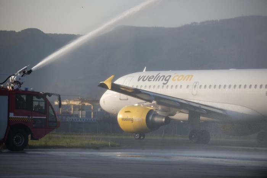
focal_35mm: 190
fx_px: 1409
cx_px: 134
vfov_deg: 7.2
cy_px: 89
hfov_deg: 10.8
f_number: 5.6
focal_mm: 190
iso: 500
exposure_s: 1/1250
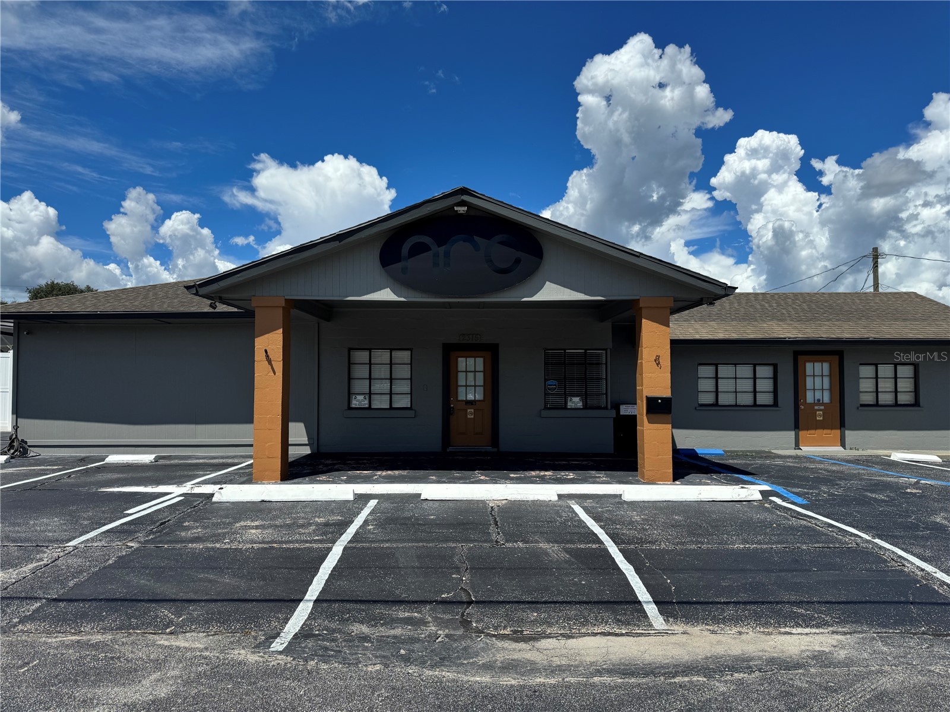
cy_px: 356
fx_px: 659
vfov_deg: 56.8
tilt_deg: +2.5
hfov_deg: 71.6
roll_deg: +0.0
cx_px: 475
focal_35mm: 24
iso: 80
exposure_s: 1/6410
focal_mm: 6.76
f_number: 1.78
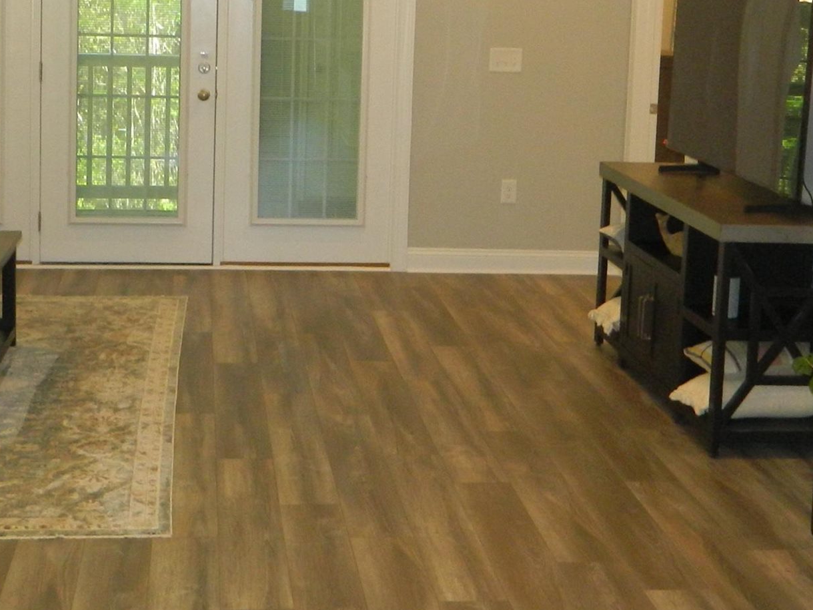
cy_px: 139
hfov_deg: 30.7
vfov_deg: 23.0
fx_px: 1479
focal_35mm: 63
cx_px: 364
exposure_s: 1/30
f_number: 3.1
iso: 200
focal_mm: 4.5
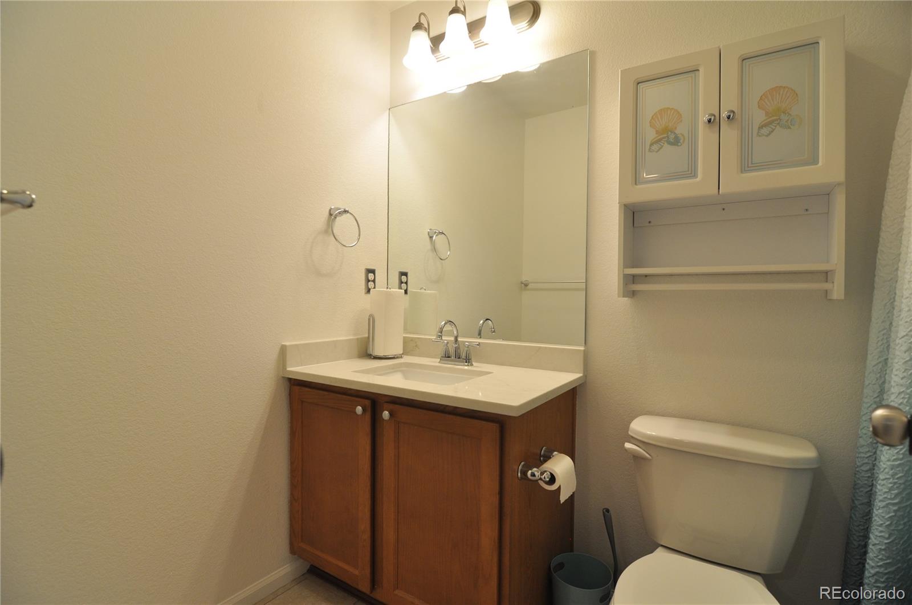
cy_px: 302
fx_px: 417
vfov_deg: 71.9
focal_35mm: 16
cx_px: 456
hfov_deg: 95.1
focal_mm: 11
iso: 400
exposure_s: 1/60
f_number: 4
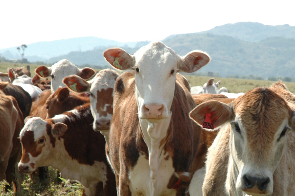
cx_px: 240
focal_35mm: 178
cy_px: 146
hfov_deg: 11.5
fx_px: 1457
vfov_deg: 7.7
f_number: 10
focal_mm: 70
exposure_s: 1/160
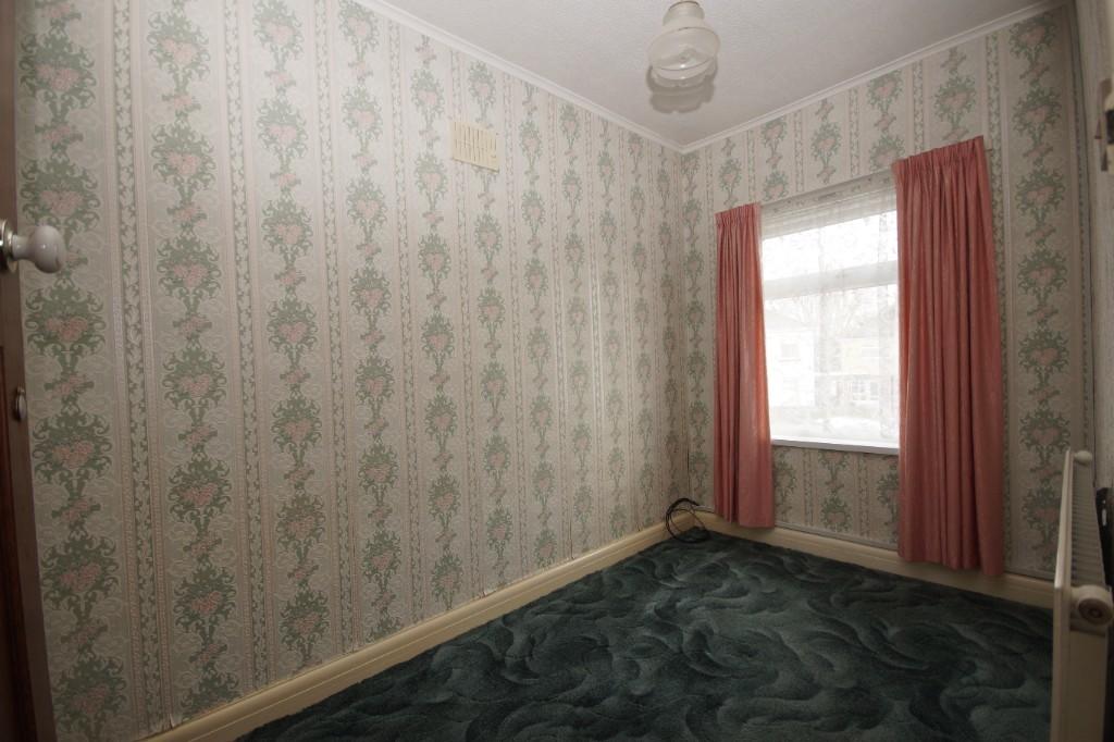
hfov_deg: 100.4
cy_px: 371
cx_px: 557
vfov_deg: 77.3
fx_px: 464
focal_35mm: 15
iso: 250
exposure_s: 1/60
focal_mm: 10
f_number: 4
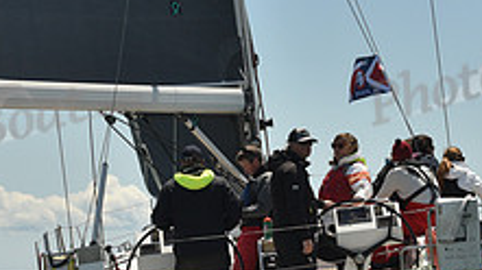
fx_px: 3027
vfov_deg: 5.1
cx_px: 257
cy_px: 212
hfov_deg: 9.1
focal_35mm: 237
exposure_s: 1/800
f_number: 13
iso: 320
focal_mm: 86
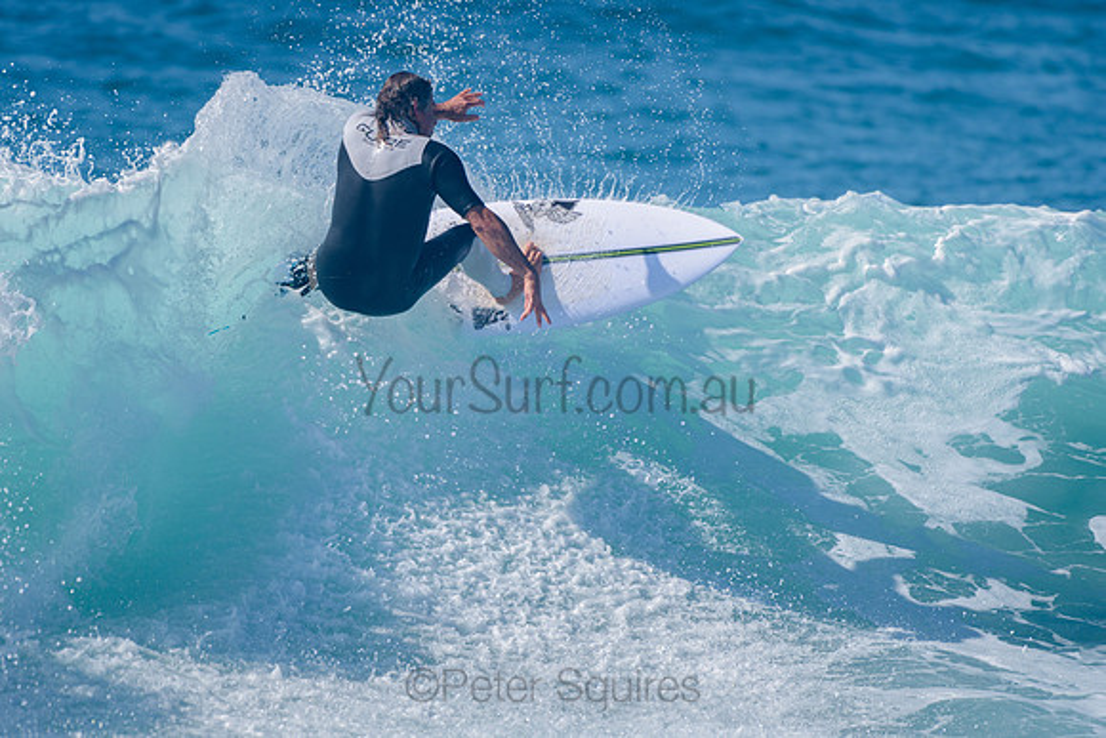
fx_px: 18830
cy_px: 343
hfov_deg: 3.4
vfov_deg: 2.2
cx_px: 436
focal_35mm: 613
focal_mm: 500
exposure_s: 1/2000
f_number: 5.6
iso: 140
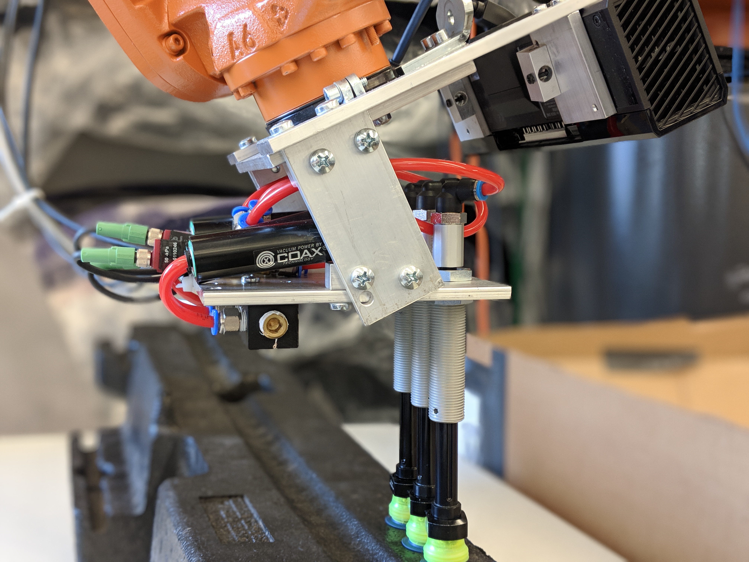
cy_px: 281
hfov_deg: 65.3
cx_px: 374
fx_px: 584
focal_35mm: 27
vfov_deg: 51.4
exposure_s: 1/60
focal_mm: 4.44
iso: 168
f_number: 1.8
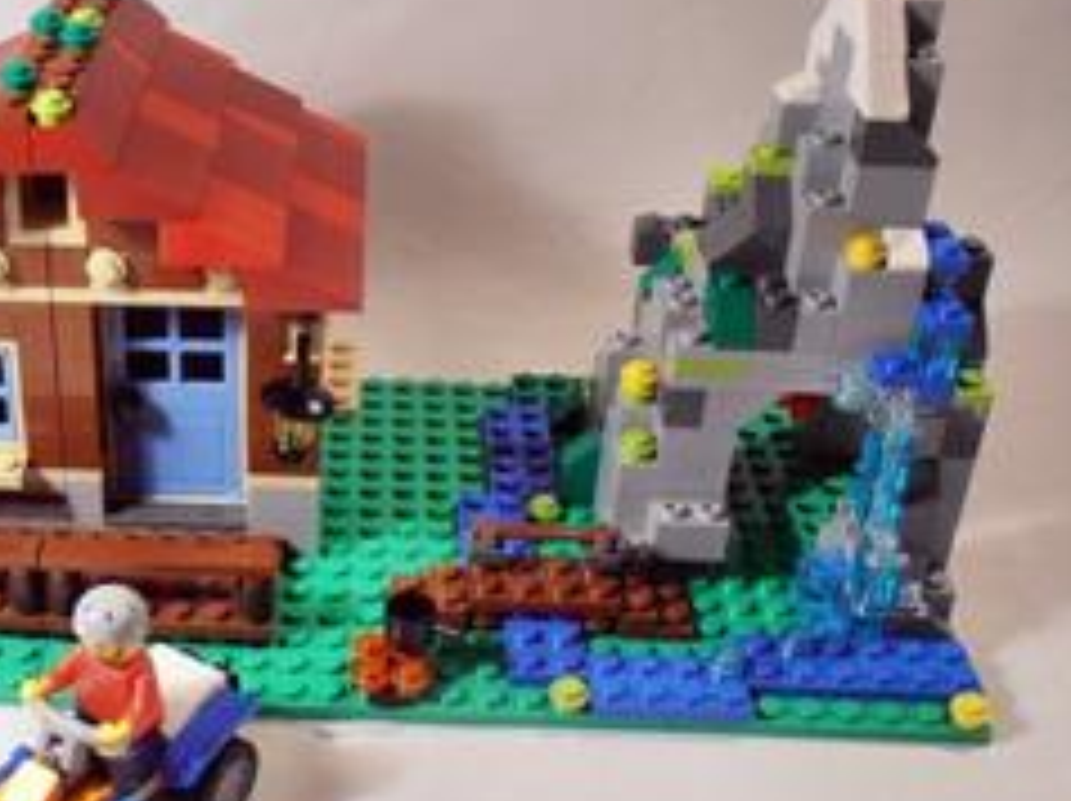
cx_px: 279
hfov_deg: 33.7
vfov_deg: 26.1
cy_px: 392
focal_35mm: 56
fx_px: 1731
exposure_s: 1/25
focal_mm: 6.61
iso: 125
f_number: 3.9
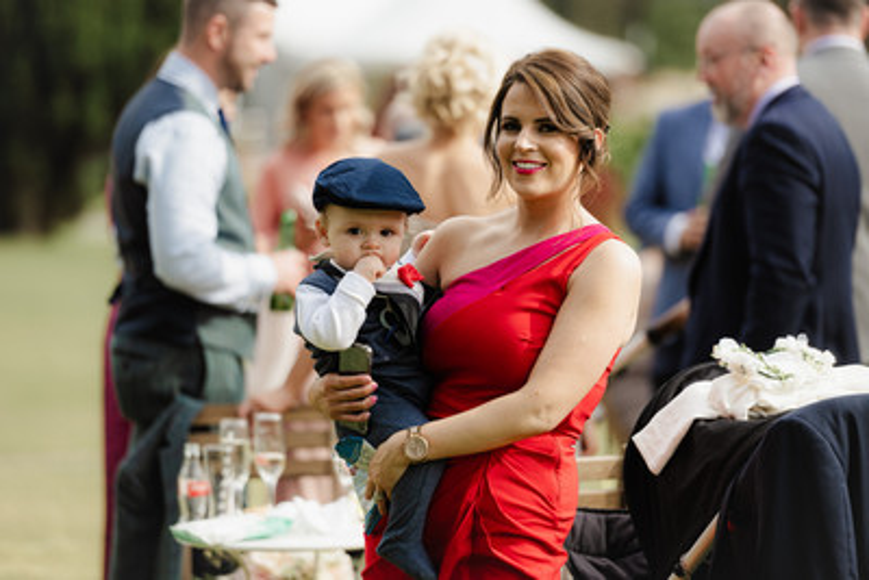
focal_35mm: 200
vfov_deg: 6.9
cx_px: 434
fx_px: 4829
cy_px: 290
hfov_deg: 10.3
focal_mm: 200
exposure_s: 1/640
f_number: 2.8
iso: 80
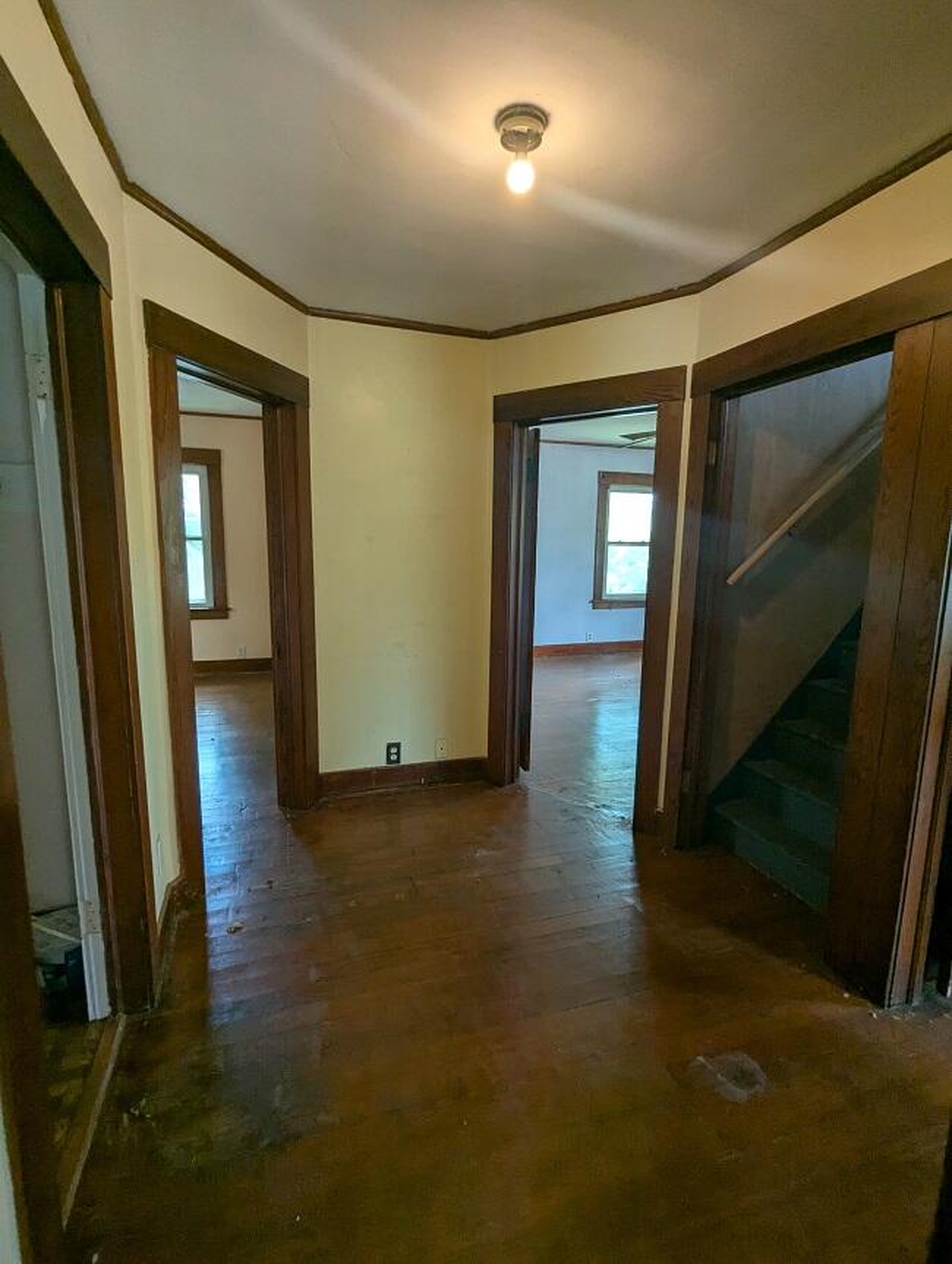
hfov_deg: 78.3
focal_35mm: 16
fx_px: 585
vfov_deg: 94.4
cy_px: 632
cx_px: 476
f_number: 2.2
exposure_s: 1/81.1
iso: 207
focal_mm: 2.35
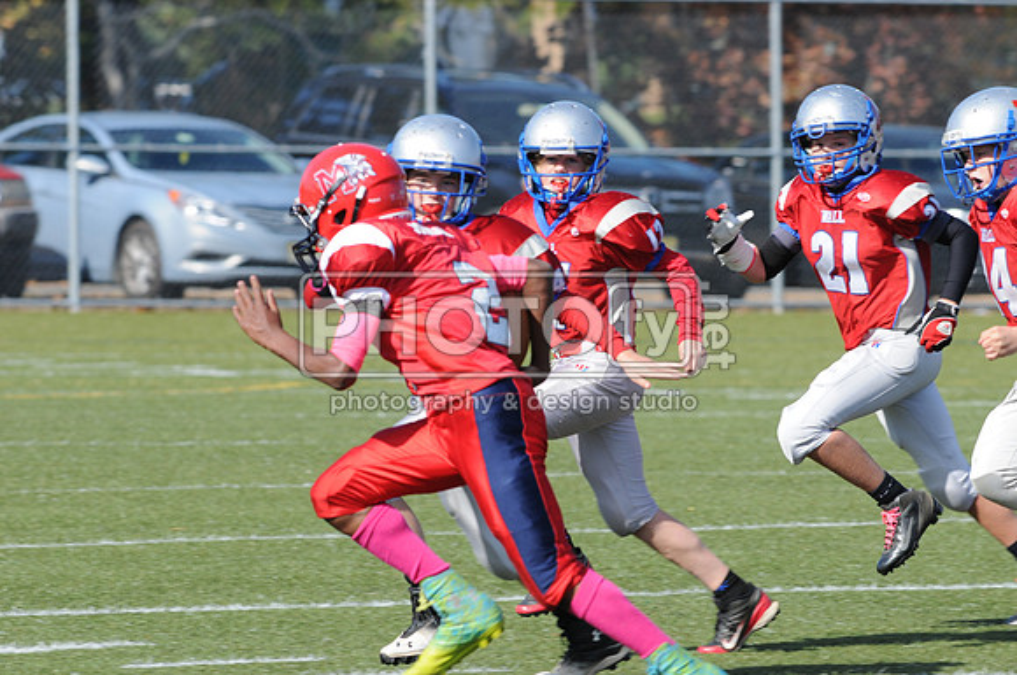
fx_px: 12695
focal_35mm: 450
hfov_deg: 4.6
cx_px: 508
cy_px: 338
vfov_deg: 3.0
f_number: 7.1
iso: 200
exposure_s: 1/500
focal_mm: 300
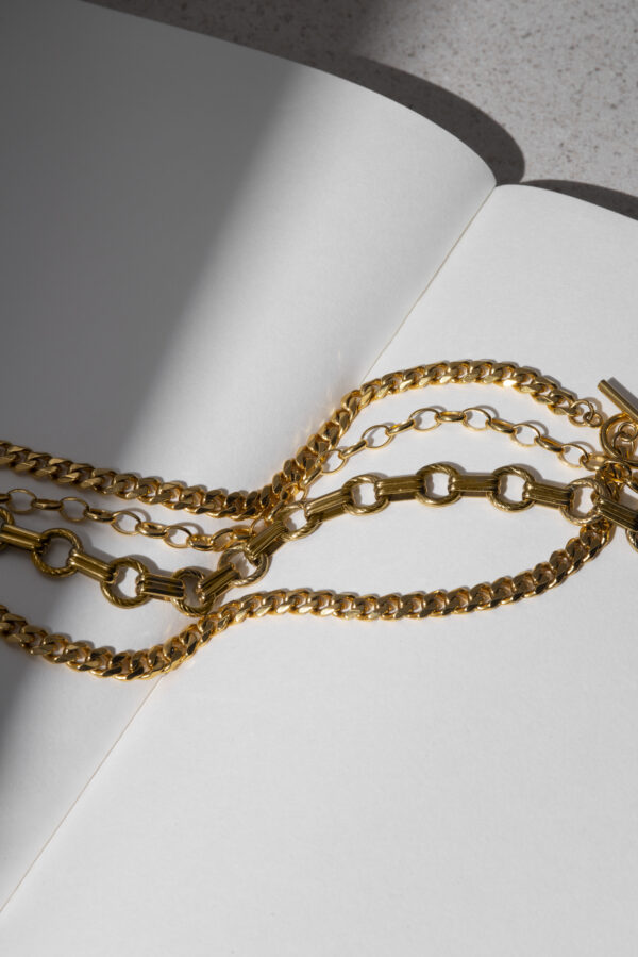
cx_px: 319
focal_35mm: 105
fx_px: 2789
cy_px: 478
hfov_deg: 13.1
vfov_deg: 19.5
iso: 200
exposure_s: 1/125
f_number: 22
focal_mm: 105
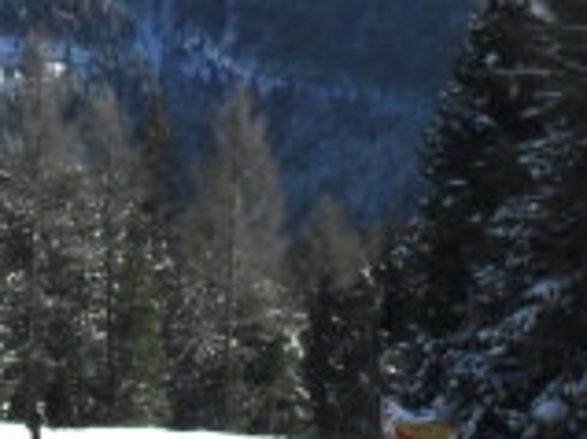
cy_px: -114
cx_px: -118
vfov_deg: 8.3
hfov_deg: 11.0
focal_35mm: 176
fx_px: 2982
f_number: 8.4
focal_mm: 6.3
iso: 100
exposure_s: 1/250
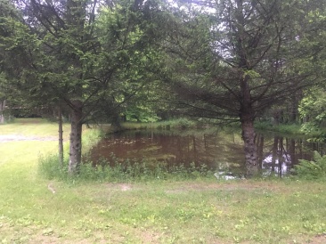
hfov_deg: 61.7
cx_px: 163
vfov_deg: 48.2
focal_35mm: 29
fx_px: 273
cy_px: 122
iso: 200
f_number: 2.2
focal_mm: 4.15
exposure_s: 1/30
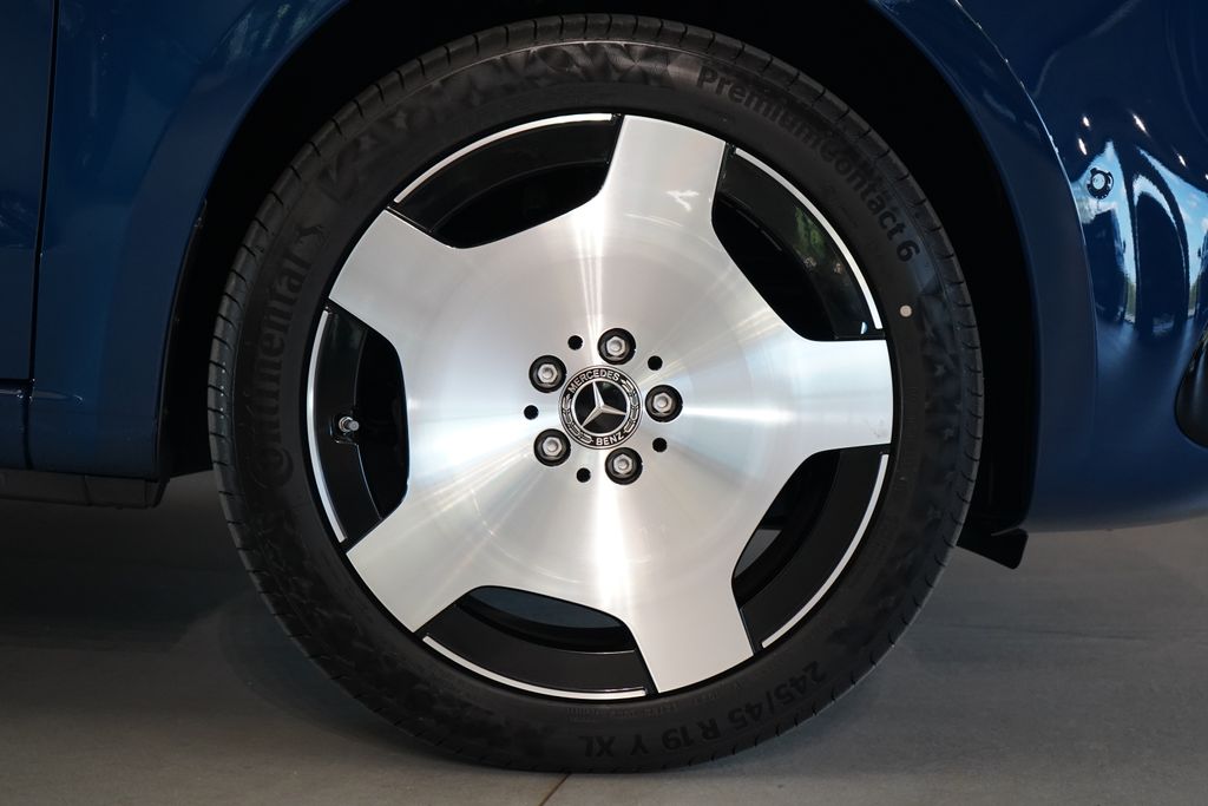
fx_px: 1879
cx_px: 604
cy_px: 403
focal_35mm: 56
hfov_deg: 35.6
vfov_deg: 24.2
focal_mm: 56
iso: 3200
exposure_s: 1/160
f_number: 5
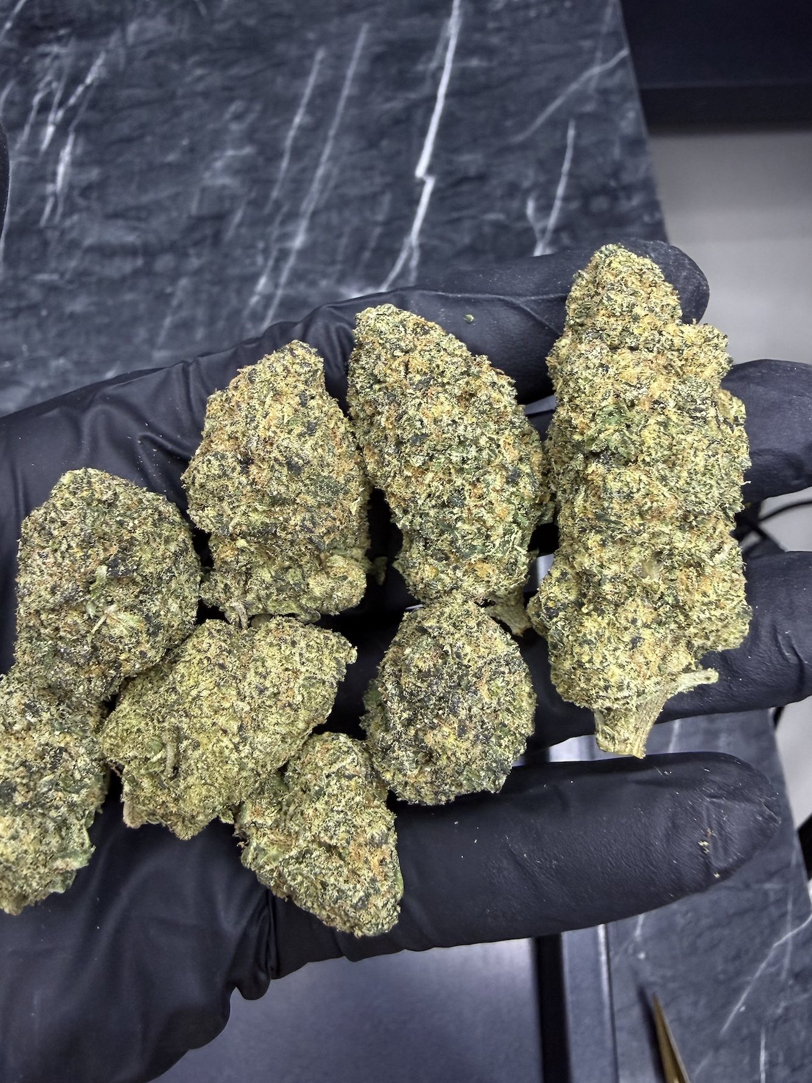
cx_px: 381
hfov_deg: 53.0
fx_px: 813
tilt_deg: -72.0
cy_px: 521
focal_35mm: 26
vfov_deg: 67.3
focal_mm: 2.22
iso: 200
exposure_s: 1/50
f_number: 2.2
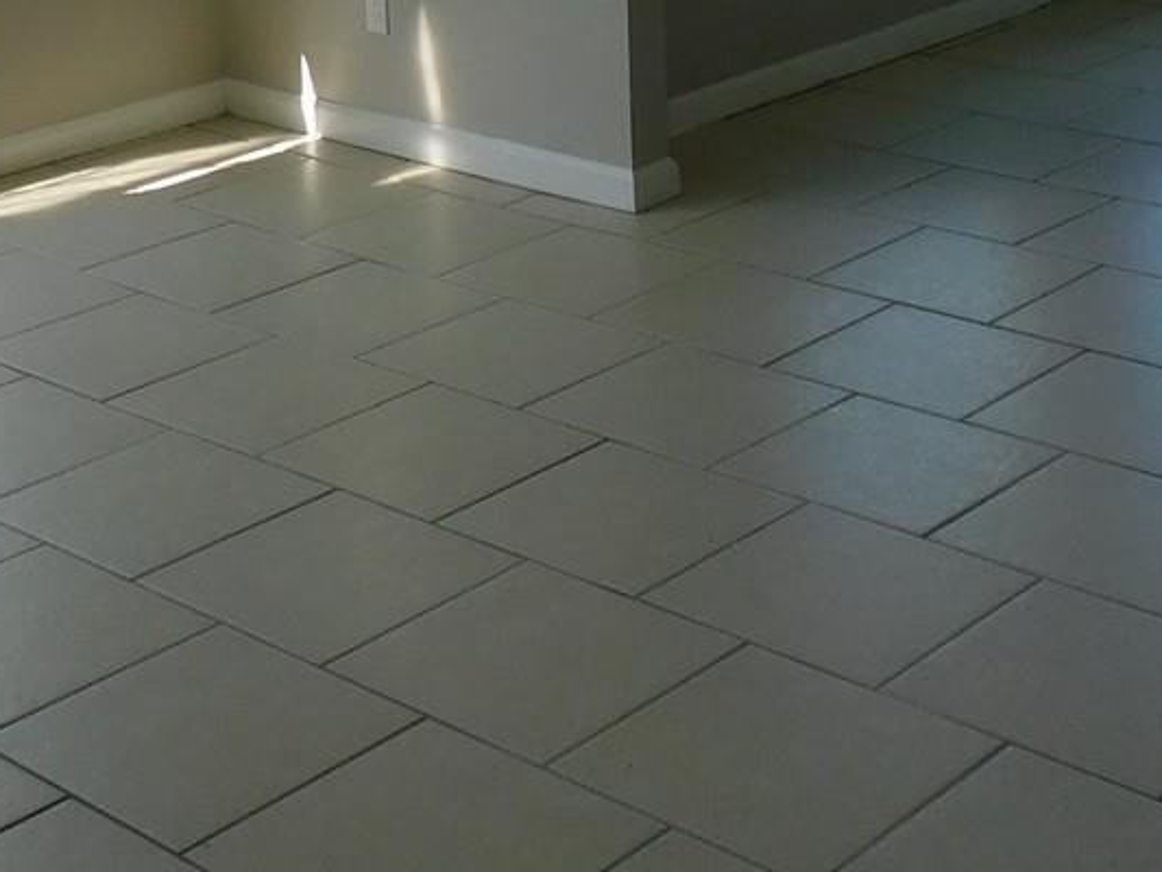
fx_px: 2417
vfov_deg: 18.4
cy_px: -384
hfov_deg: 27.0
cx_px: 528
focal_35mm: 72
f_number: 3.3
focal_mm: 4.3
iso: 125
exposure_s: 1/250
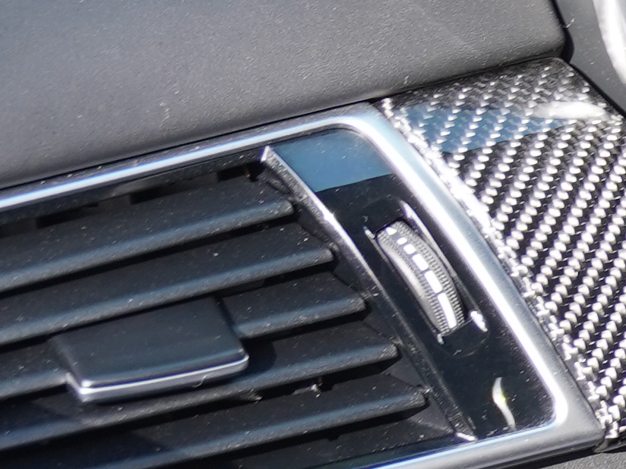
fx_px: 4051
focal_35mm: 224
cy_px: 31
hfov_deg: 7.5
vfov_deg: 6.6
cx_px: 2067
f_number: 4
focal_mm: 32
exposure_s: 1/60
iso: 200
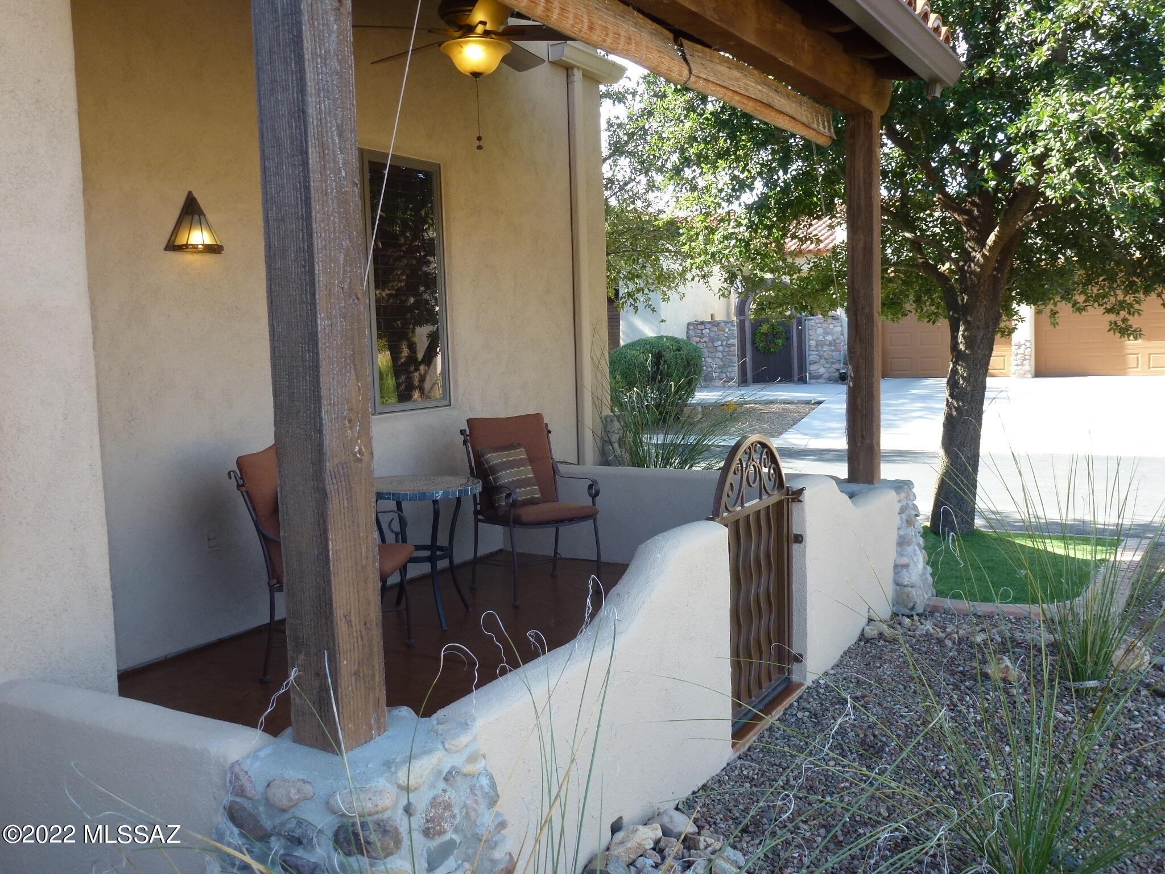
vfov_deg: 46.8
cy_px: 437
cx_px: 582
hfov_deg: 60.0
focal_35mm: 30
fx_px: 1010
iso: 100
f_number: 3.5
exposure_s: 1/100
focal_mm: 5.4
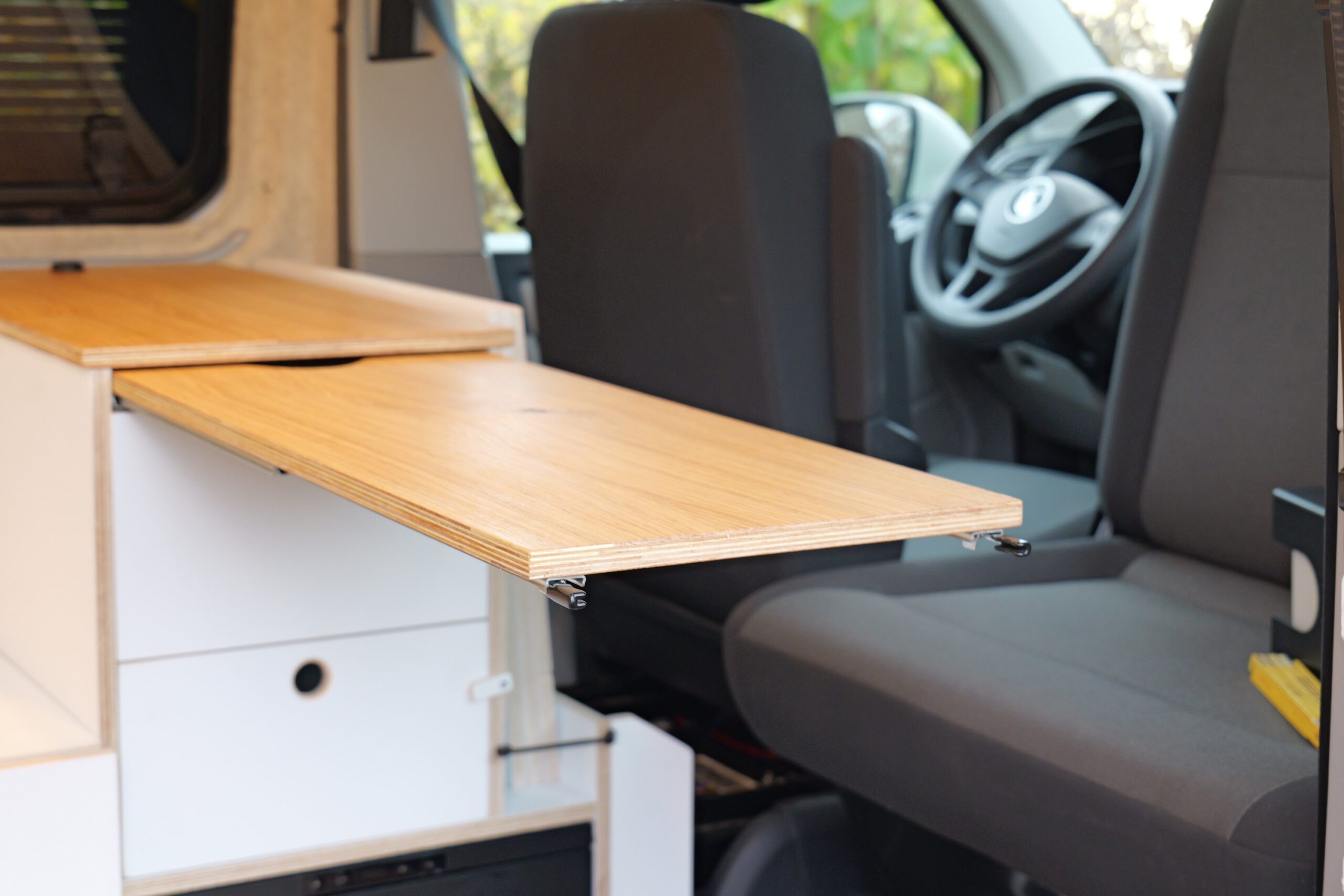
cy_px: 448
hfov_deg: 33.4
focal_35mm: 60
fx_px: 2240
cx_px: 672
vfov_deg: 22.6
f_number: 5.6
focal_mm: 60
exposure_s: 1/60
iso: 2500
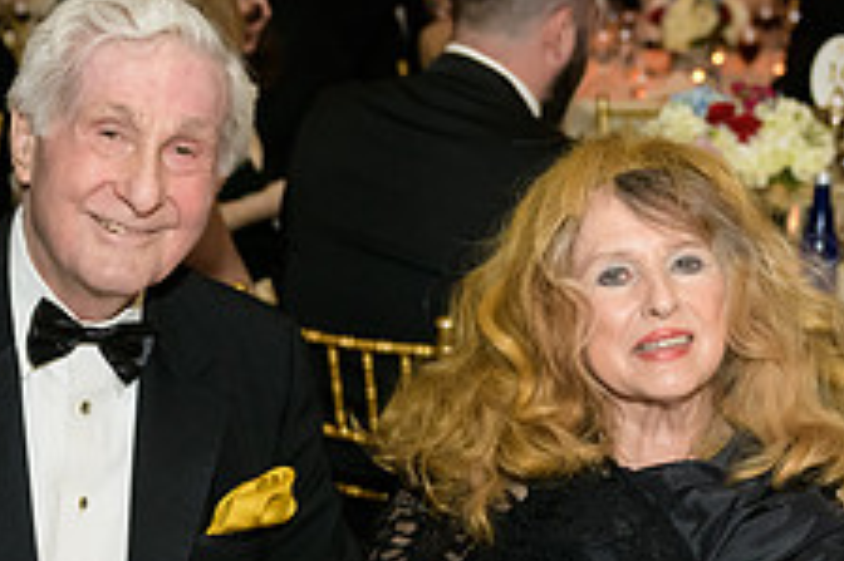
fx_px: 1944
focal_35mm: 83
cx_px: 188
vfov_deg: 16.4
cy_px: 412
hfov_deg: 24.2
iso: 1600
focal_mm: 32
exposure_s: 1/100
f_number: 3.2
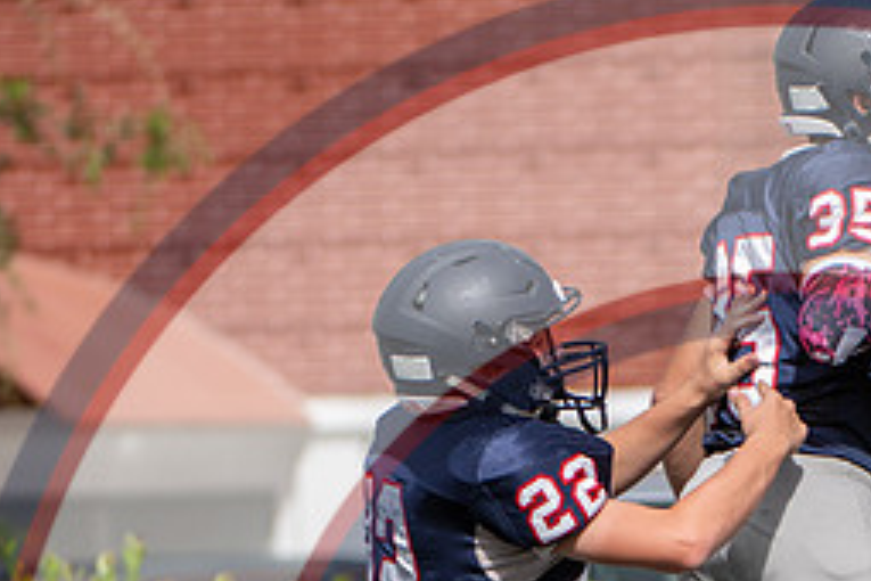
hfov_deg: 3.0
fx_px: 16572
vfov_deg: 2.0
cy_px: 748
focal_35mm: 685
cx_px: 980
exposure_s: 1/1000
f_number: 4
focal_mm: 200
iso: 80
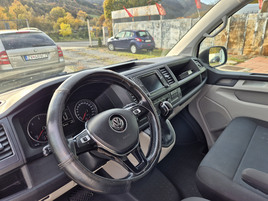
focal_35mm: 23
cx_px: 134
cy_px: 100
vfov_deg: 58.9
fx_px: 178
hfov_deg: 73.9
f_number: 1.8
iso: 25
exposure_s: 1/244
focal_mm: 5.4
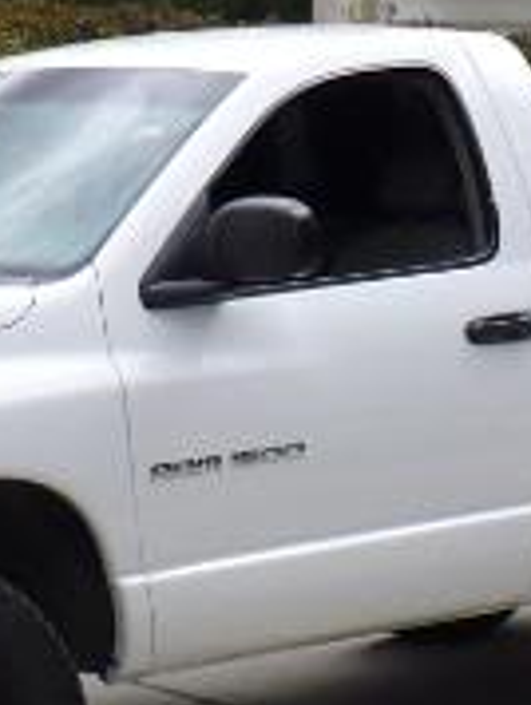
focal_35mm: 166
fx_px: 3387
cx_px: 519
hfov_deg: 8.9
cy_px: 448
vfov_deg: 11.9
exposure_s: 1/640
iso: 100
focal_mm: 6.1
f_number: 2.8
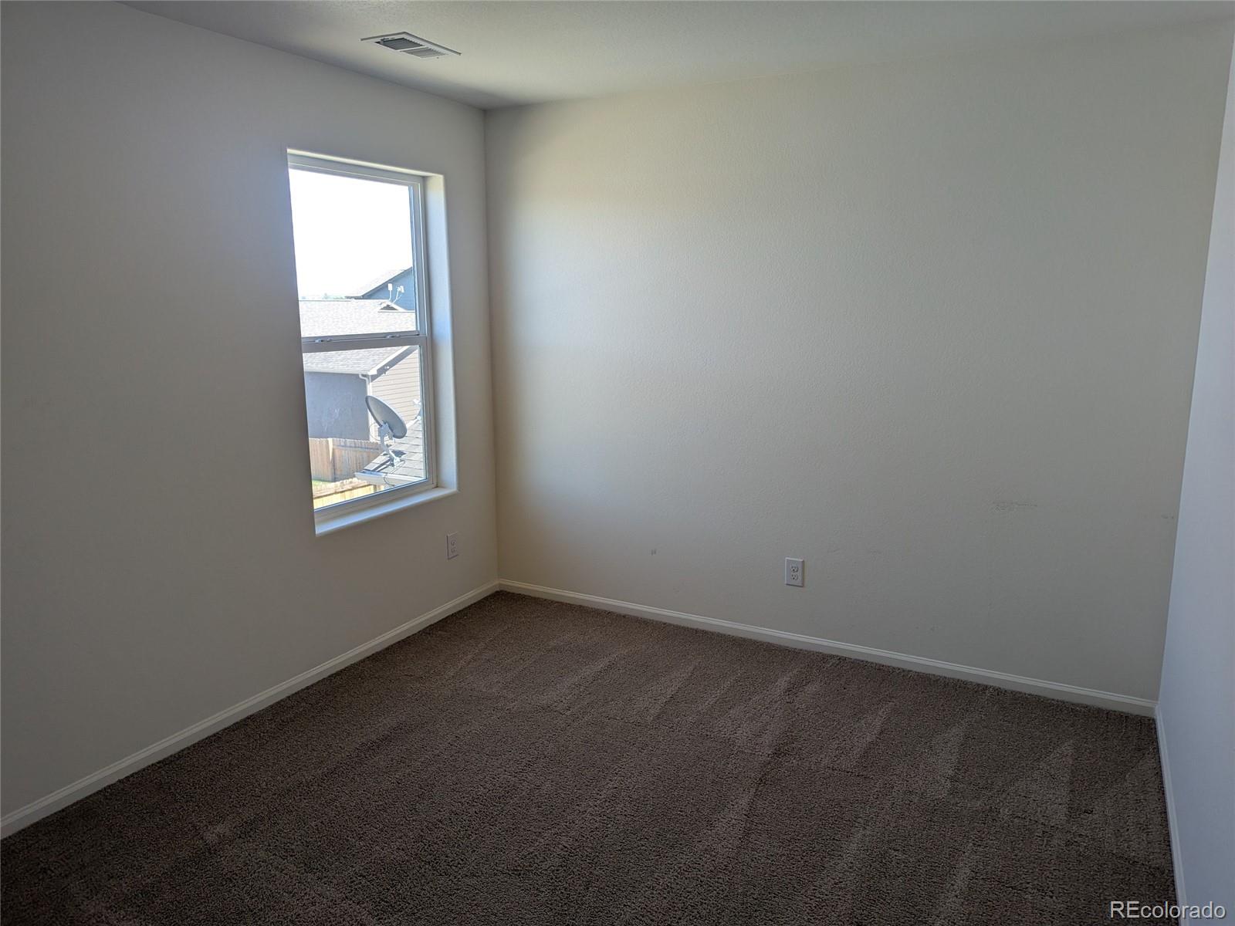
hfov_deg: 71.6
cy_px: 463
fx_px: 856
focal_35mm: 24
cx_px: 618
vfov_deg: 56.8
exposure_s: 1/317
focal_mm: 6.81
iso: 58
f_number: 1.85
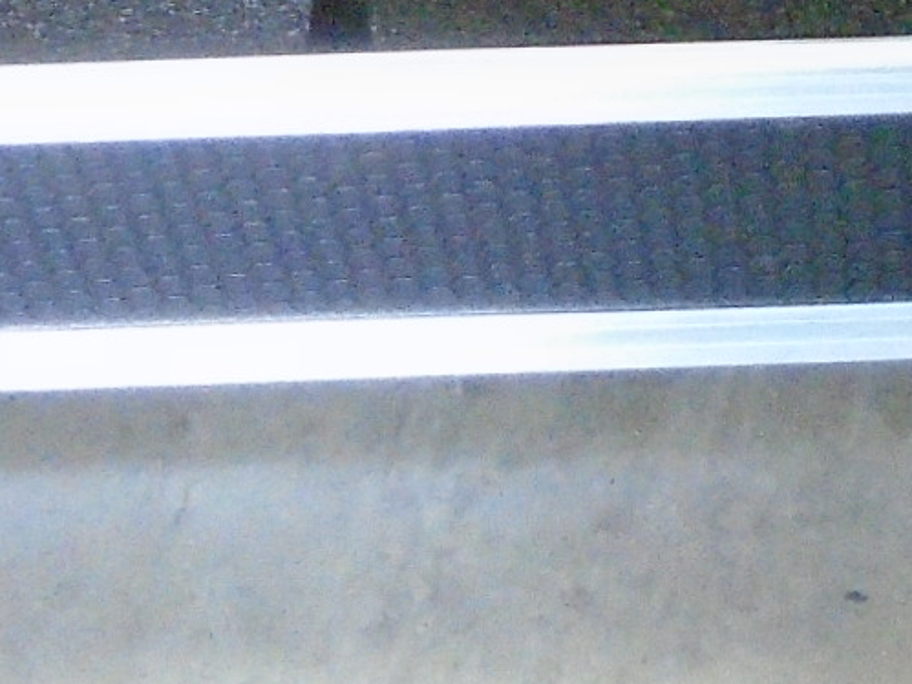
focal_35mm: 135
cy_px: -501
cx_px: 1153
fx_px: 3556
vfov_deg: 10.4
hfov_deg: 14.1
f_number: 3.2
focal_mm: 4.6
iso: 800
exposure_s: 1/60
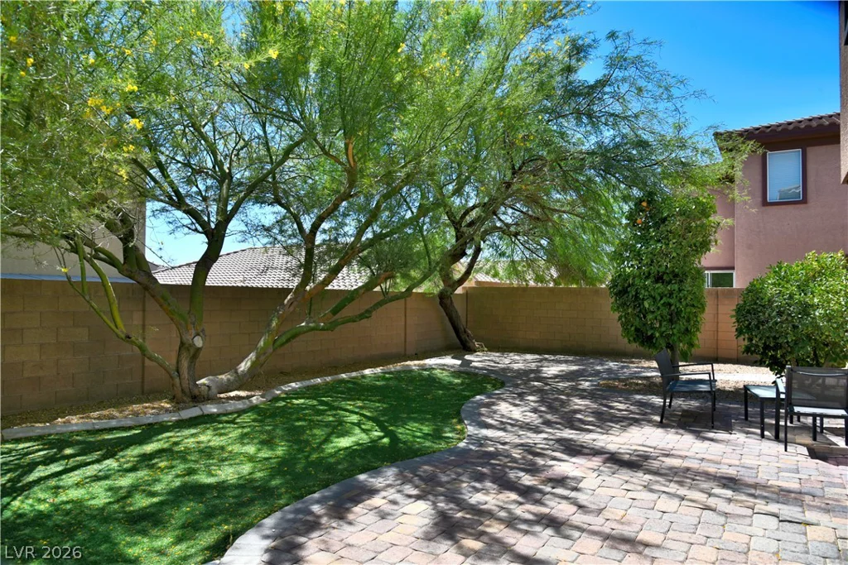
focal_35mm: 24
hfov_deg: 73.7
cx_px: 424
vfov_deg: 53.1
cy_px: 282
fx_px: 565
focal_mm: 24
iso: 100
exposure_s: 1/250
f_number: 8
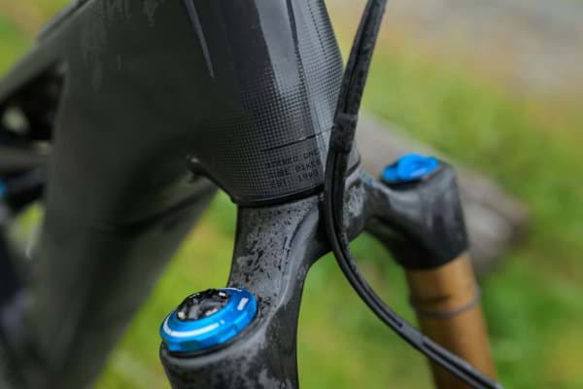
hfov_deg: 54.4
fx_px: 567
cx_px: 292
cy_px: 194
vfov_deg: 37.9
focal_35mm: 35
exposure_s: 1/500
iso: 1600
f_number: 2.8
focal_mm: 35
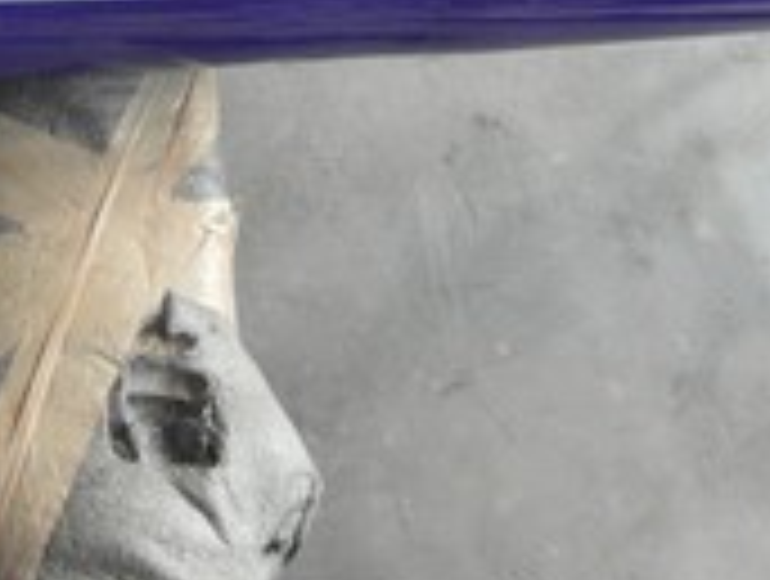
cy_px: 22
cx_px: 270
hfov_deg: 34.0
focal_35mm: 56
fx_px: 1248
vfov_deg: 25.1
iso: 320
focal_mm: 4
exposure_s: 1/30
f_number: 3.2
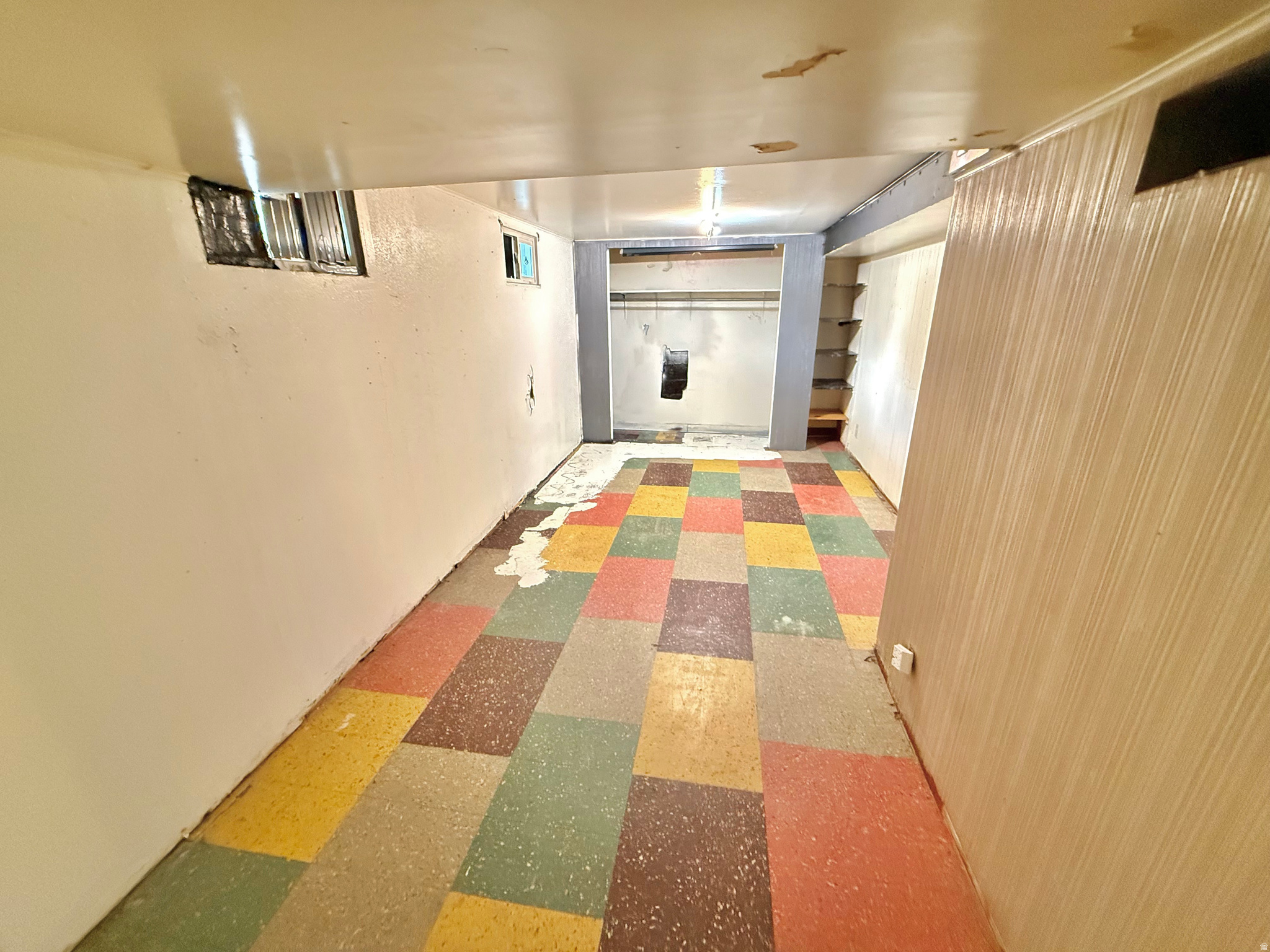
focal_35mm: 14
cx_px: 635
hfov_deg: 102.1
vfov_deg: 85.7
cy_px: 476
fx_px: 514
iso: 1000
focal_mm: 2.22
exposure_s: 1/40
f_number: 2.2
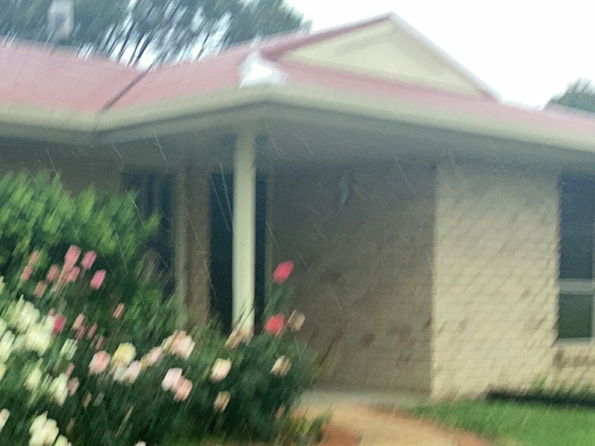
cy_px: 376
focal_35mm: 63
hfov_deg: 29.0
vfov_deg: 22.9
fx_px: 1083
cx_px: 21
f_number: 2.4
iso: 50
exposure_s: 1/100
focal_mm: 3.3
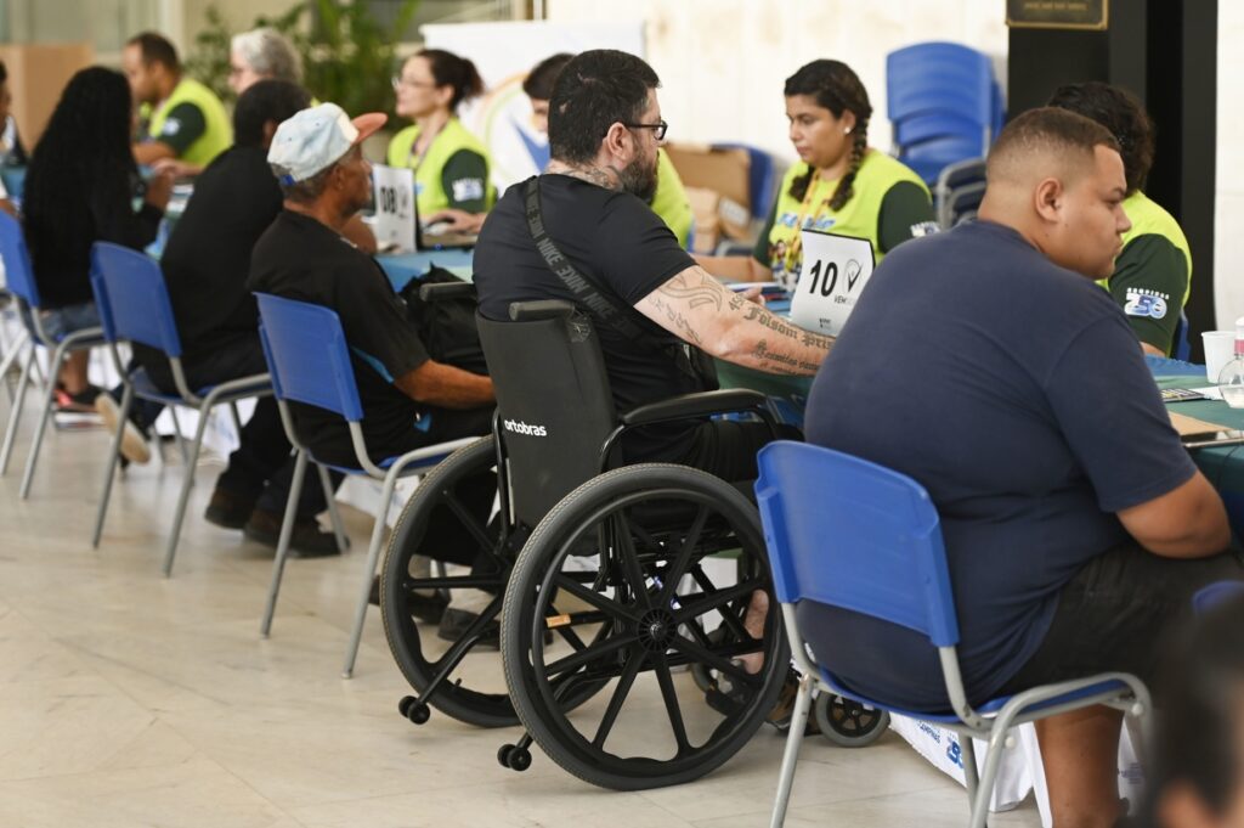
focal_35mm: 98
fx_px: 3384
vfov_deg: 13.9
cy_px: 414
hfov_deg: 20.8
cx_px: 622
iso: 500
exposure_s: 1/160
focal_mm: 98
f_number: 2.8
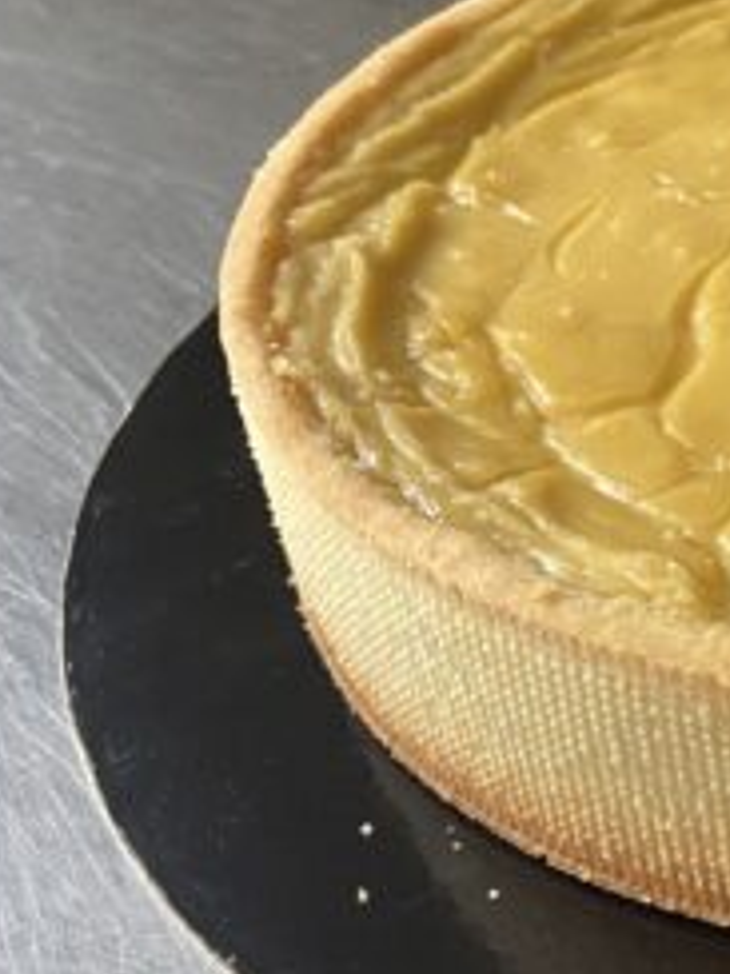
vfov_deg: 27.3
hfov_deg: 18.5
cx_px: 1083
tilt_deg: -43.4
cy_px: 639
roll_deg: +1.0
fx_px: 1996
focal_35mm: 71
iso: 125
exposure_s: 1/67
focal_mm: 4.25
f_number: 1.8
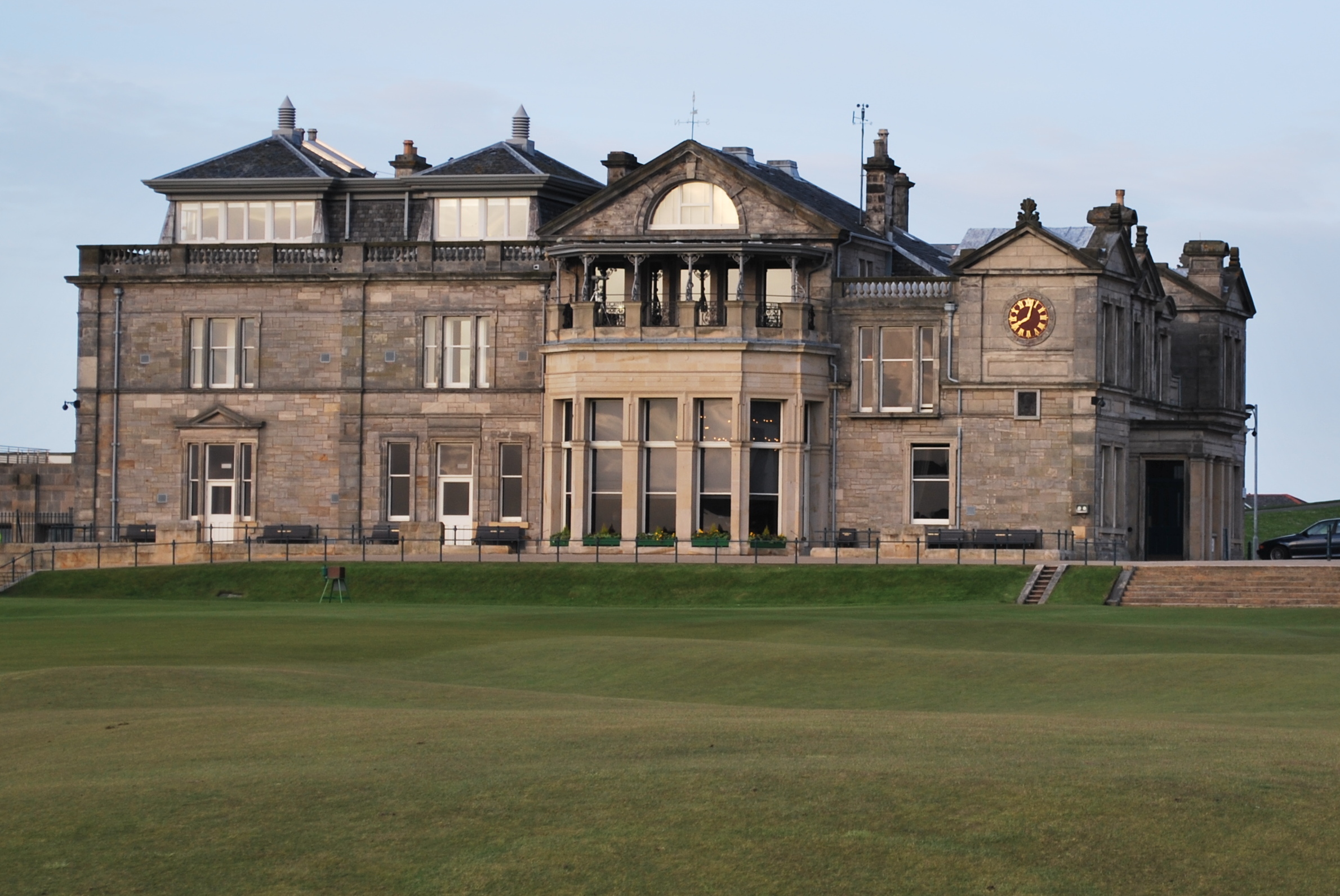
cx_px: 670
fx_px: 3074
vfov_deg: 16.6
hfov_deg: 24.6
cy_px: 448
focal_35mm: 82
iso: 100
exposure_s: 1/100
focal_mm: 55
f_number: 7.1
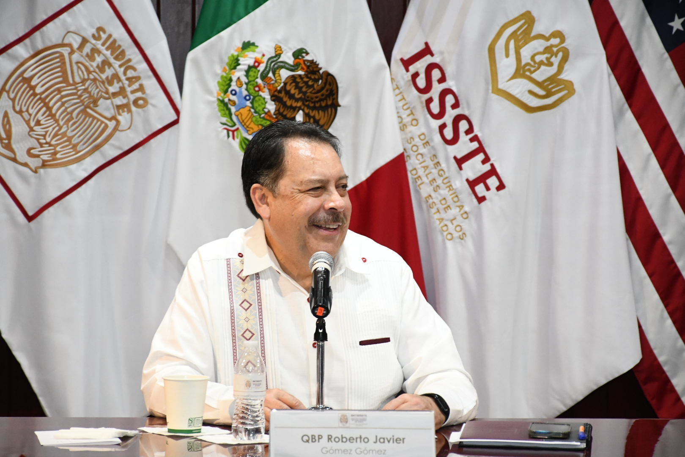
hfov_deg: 12.2
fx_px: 3196
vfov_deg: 8.2
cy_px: 228
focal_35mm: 168
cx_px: 342
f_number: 6.3
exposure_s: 1/125
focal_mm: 112
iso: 3200
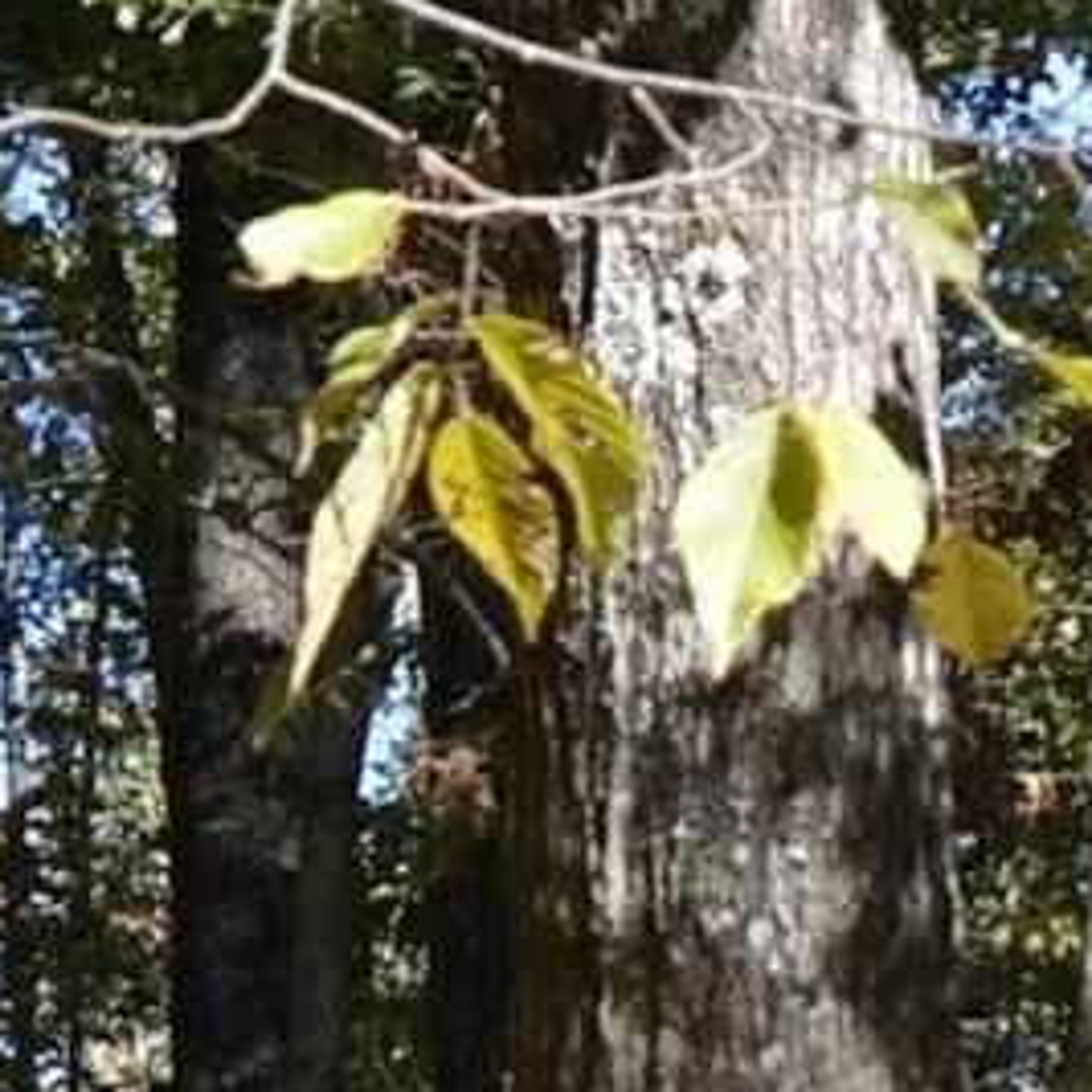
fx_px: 7673
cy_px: 1816
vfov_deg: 7.9
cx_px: 1669
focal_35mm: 215
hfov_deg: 8.0
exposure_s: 1/125
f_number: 5.6
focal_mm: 18
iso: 140
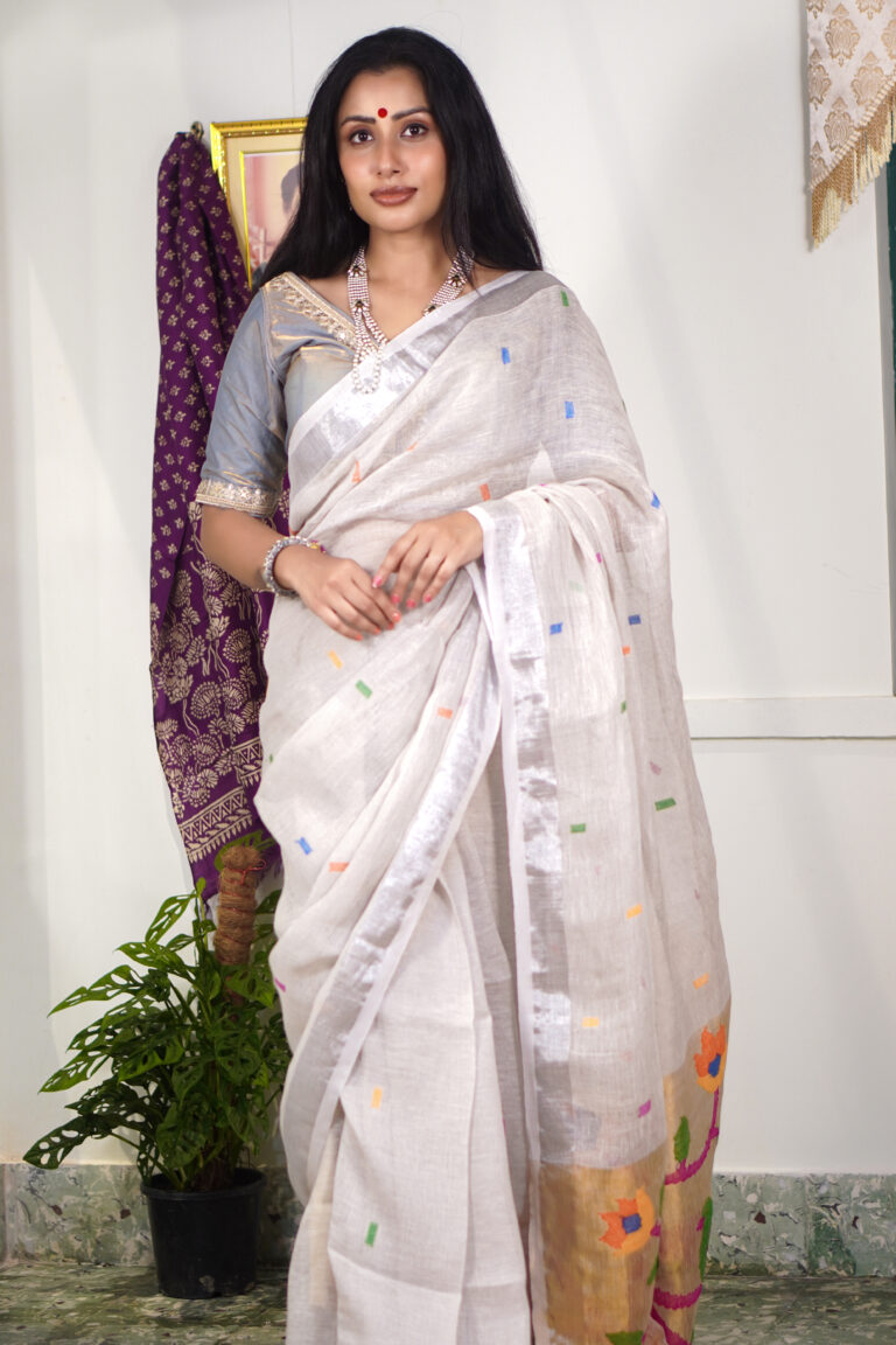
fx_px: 1307
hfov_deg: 37.9
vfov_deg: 54.4
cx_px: 448
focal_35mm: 35
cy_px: 672
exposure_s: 1/160
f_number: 8
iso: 100
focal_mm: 35
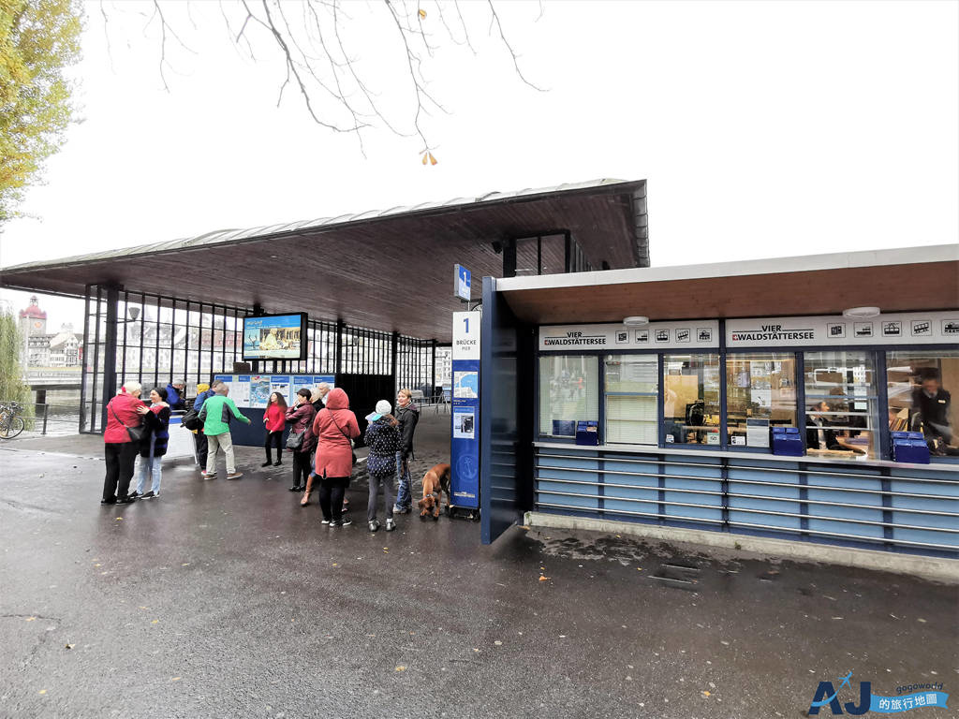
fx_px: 471
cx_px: 480
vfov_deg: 74.7
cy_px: 360
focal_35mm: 17
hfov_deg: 91.0
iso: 160
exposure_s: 1/100
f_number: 2.2
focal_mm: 2.26
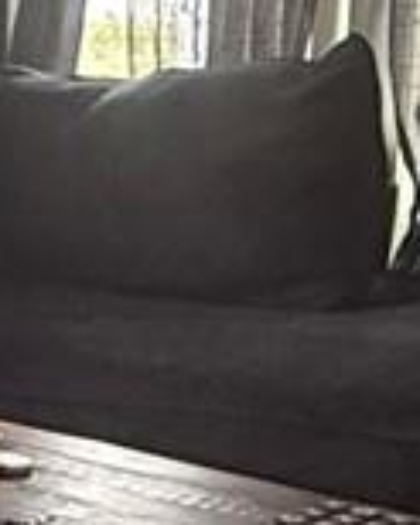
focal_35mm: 142
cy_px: 460
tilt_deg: -14.1
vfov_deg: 13.5
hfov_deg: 10.0
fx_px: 2209
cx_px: -451
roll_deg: +1.4
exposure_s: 1/99
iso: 320
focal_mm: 2.22
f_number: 2.2
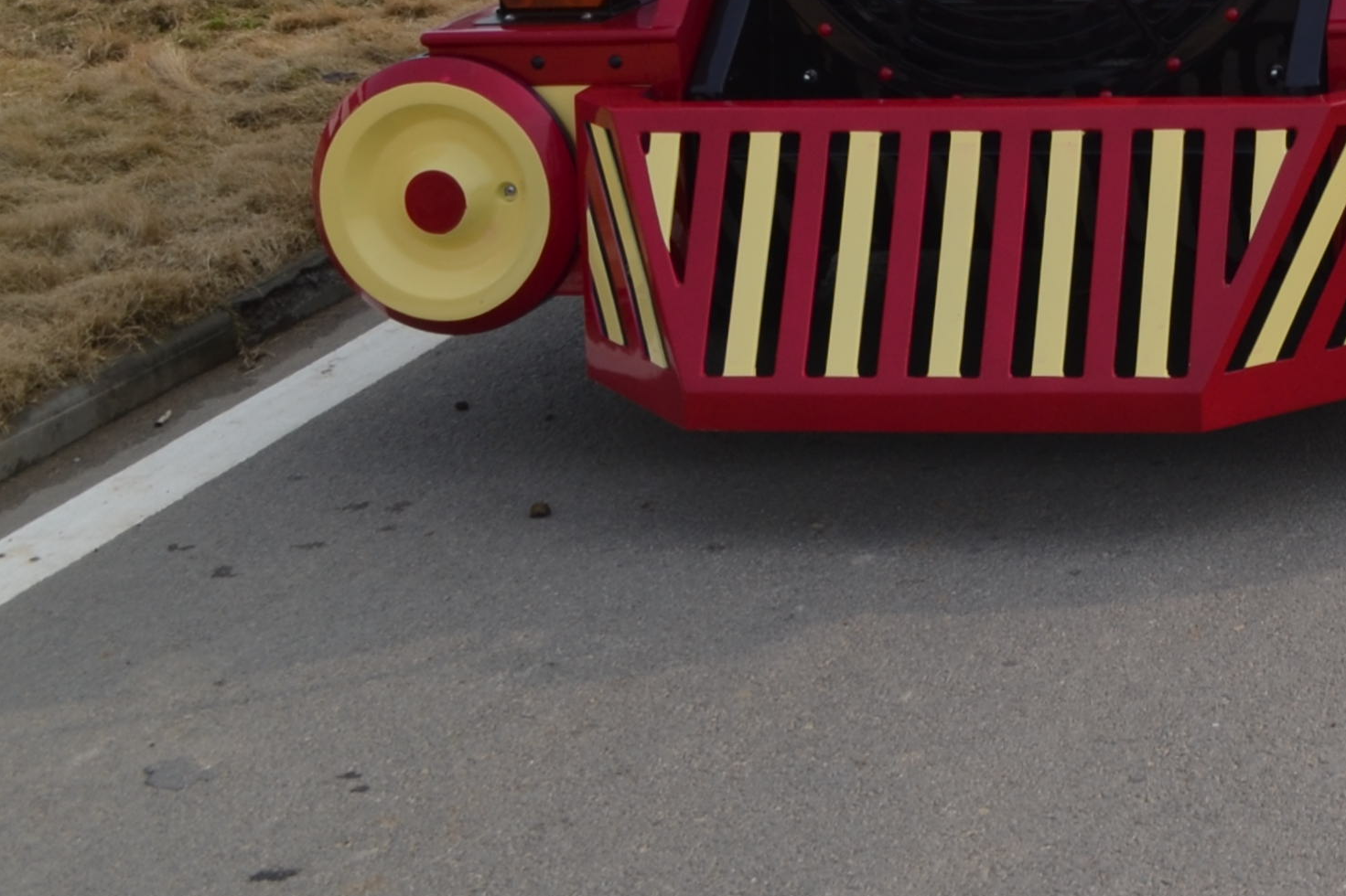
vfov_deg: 13.7
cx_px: 1887
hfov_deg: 19.5
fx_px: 3514
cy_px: -443
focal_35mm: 94
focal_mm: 20
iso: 100
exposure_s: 1/250
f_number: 7.1
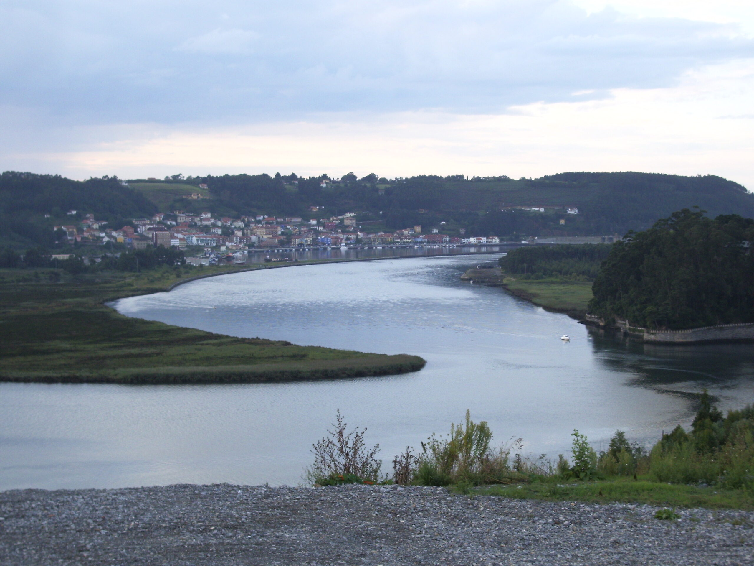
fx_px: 1350
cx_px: 377
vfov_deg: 23.7
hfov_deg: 31.2
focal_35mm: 62
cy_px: 283
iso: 80
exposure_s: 1/160
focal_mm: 10.2
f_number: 3.5
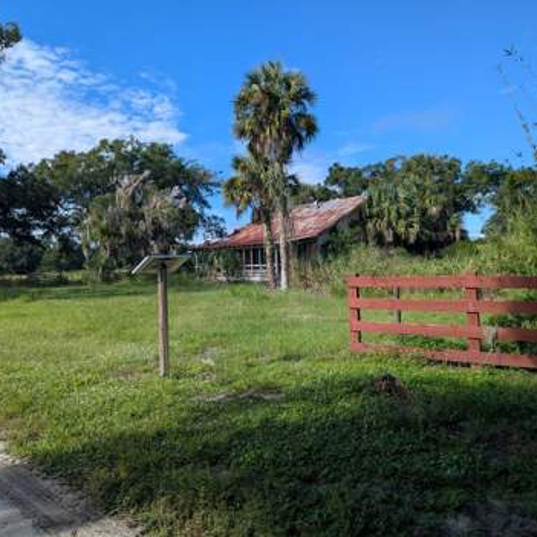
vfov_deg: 55.6
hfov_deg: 55.6
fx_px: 509
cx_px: 277
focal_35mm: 29
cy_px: 263
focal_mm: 6.81
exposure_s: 1/1770
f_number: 1.85
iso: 50
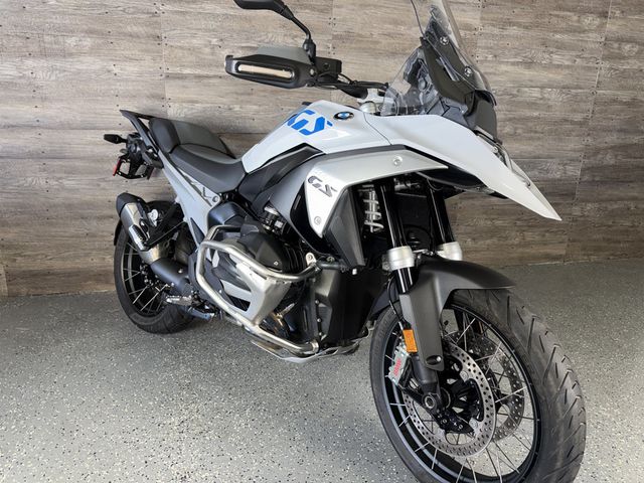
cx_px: 322
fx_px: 446
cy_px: 242
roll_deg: -1.0
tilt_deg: -15.6
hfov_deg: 71.6
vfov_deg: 56.8
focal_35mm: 24
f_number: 1.78
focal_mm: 6.76
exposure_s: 1/31
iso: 50
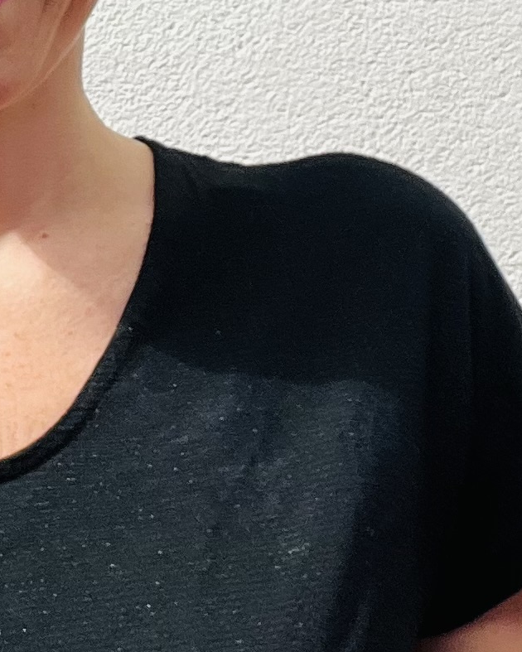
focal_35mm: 77
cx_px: -52
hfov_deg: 19.1
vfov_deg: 24.3
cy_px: 127
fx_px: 1486
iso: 32
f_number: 2.2
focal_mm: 2.71
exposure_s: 1/600
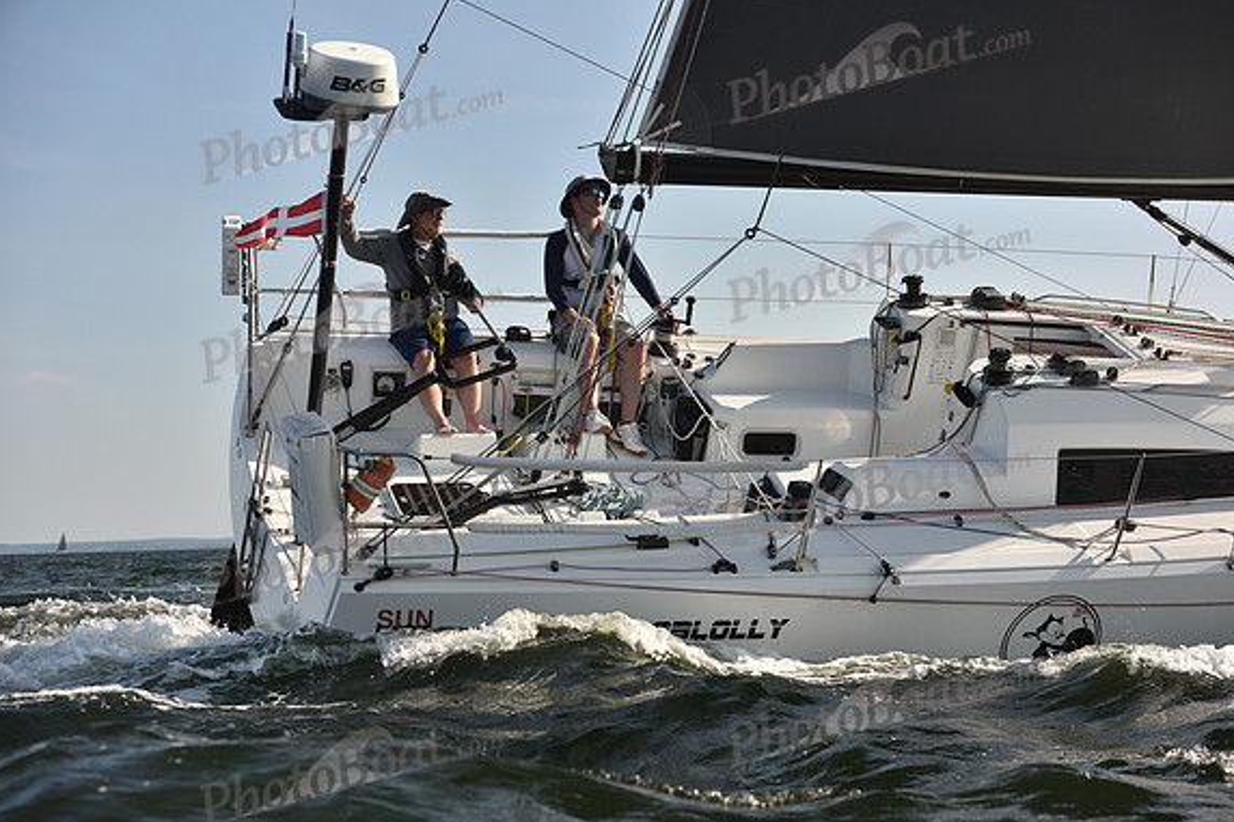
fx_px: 2433
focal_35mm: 71
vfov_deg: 19.2
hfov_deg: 28.5
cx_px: 617
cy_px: 409
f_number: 5
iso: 250
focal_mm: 70
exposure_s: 1/640
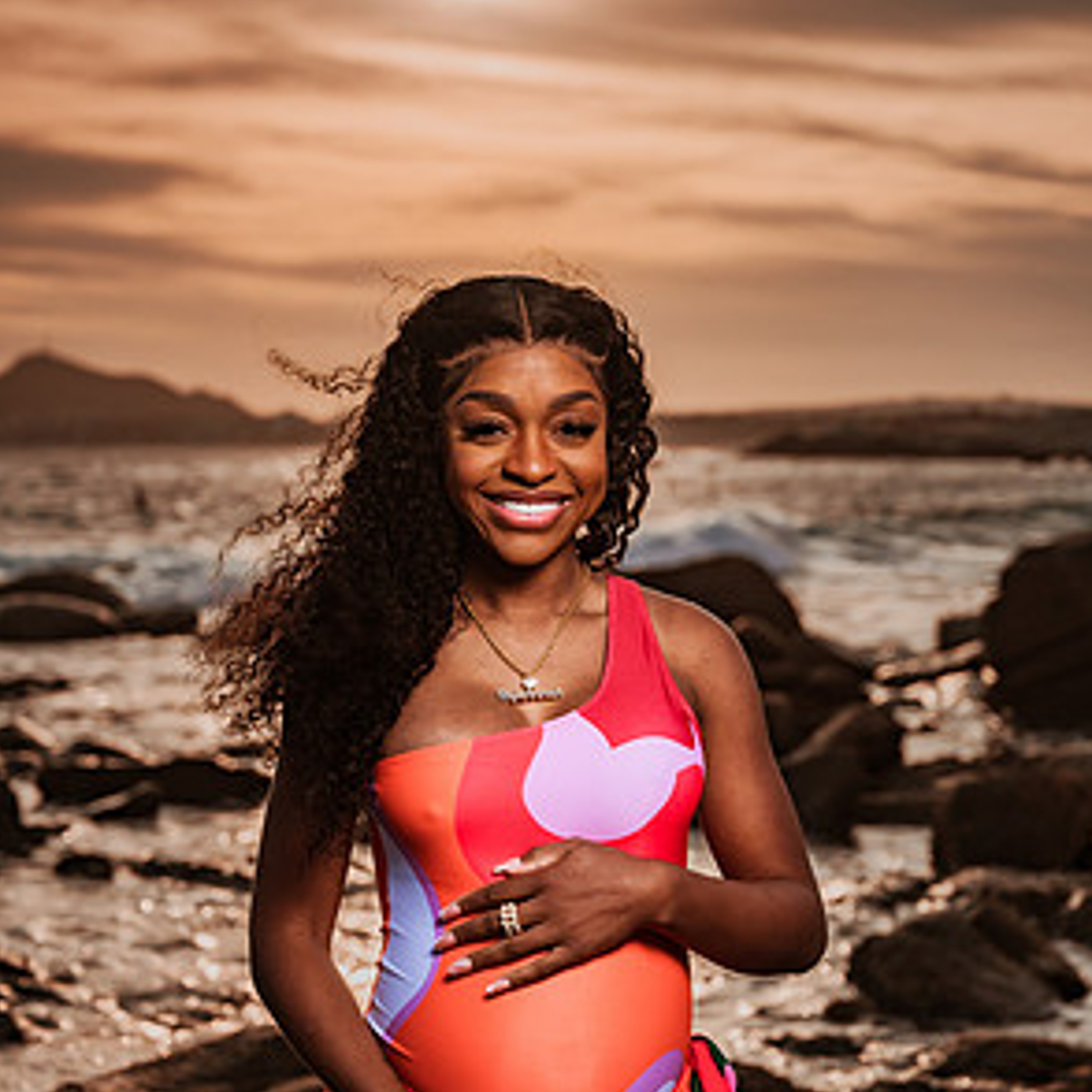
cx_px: 552
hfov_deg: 22.2
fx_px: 2784
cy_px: 620
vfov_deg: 22.2
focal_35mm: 78
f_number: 4
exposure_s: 1/3200
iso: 100
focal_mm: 60
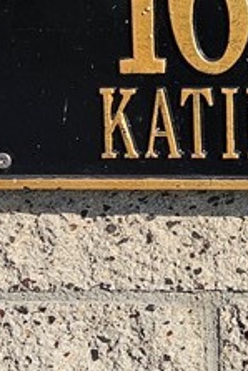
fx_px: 640
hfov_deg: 20.1
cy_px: 53
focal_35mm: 62
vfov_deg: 31.2
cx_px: 323
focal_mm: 2.2
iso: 50
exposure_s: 1/2000
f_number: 2.2
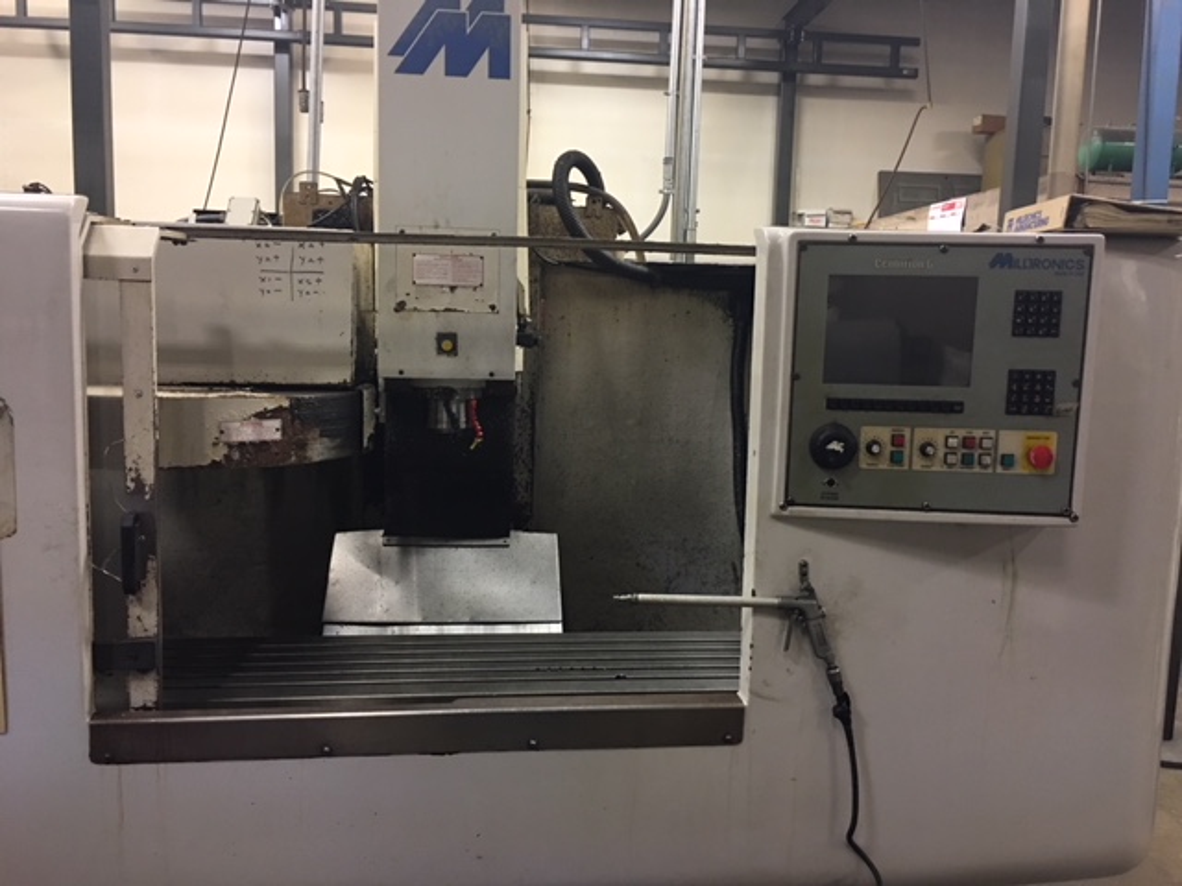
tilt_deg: -4.6
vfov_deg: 48.2
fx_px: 990
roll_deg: -2.0
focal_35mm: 29
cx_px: 591
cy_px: 443
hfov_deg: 61.7
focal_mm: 4.15
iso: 80
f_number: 2.2
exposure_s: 1/15
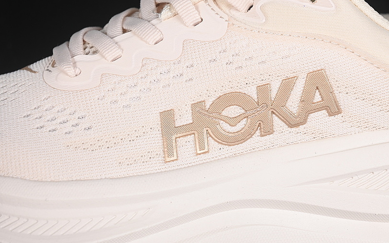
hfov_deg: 20.3
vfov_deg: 12.8
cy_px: 104
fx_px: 1082
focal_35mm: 102
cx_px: 243
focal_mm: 50
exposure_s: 1/80
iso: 160
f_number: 7.1
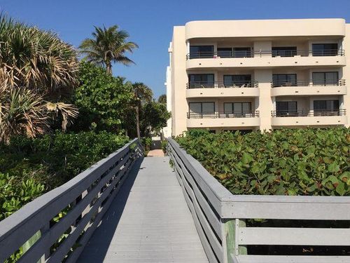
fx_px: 293
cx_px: 175
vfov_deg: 48.2
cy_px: 132
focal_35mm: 29
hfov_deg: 61.7
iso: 32
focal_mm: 4.15
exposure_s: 1/3597
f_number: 2.2
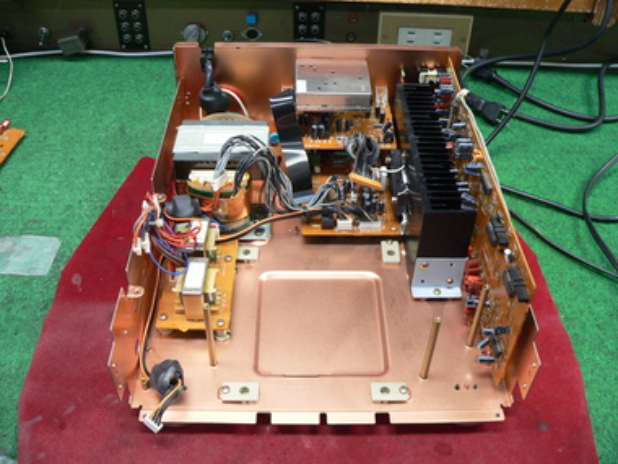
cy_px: 232
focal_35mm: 36
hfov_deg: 51.4
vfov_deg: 39.7
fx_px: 643
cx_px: 309
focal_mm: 6
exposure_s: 1/13
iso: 200
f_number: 2.8
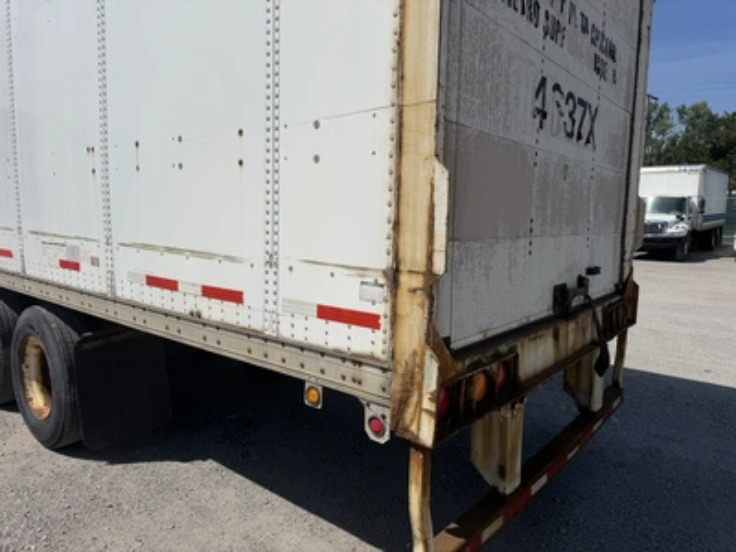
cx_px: 368
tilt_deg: -2.9
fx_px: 510
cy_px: 276
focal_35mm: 24
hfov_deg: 71.6
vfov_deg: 56.8
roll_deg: -3.4
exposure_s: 1/11905
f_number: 1.78
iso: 80
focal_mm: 6.76
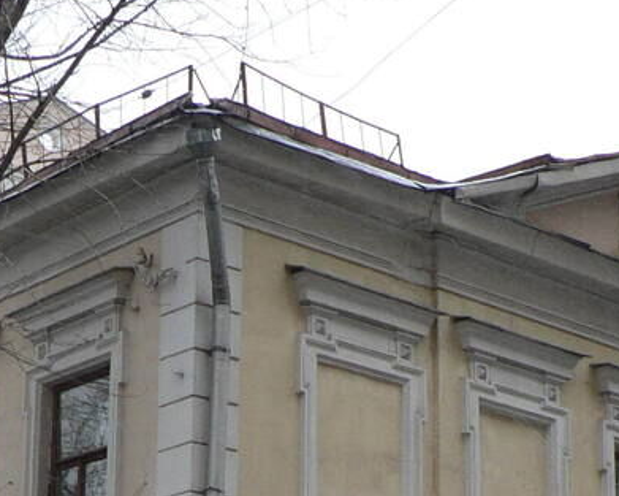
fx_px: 1777
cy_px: 593
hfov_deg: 19.7
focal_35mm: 97
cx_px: 203
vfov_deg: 15.3
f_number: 2.8
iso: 150
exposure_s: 1/30
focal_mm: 6
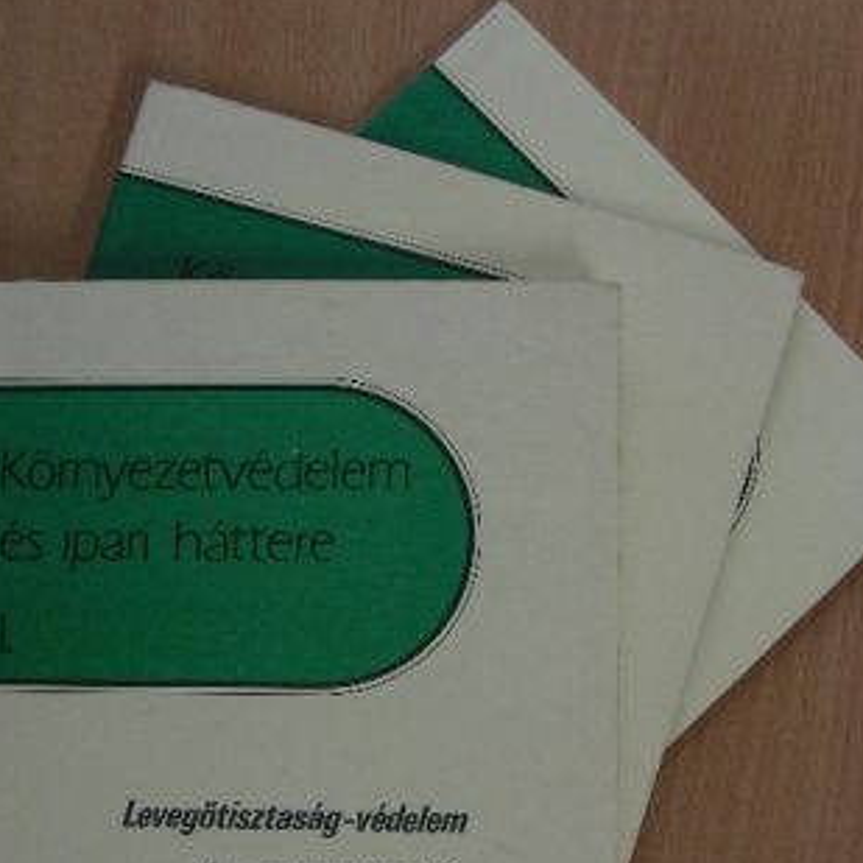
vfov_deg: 29.7
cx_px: 399
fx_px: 1608
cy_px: 616
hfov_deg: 30.0
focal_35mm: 57
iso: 100
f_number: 3.5
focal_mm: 7.4
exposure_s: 1/35.8
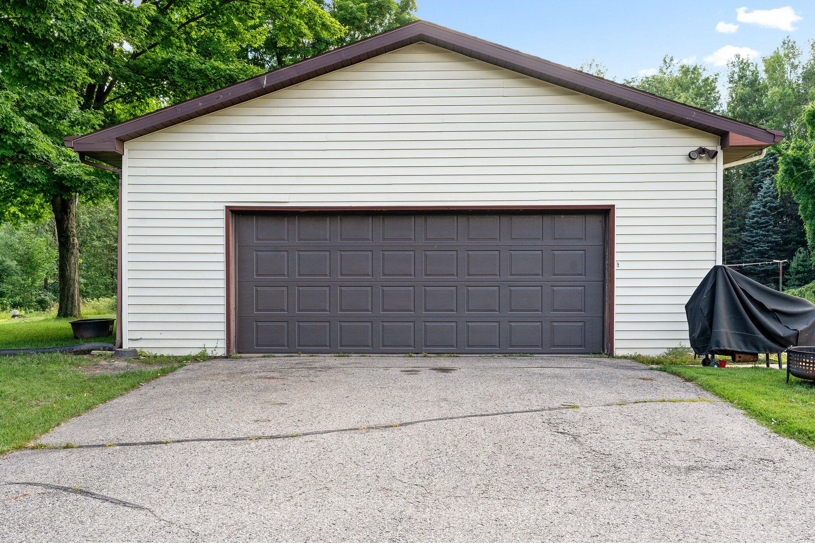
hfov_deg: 51.1
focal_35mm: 38
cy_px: 272
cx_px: 408
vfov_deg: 35.3
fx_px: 853
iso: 400
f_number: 8
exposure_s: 1/160
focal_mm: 37.7
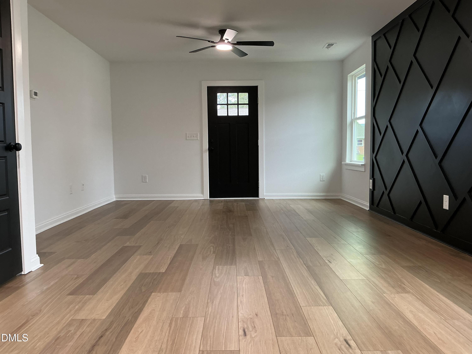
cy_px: 177
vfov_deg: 49.7
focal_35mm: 28
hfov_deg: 63.4
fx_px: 382
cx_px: 236
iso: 64
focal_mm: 3
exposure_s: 1/60
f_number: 1.8
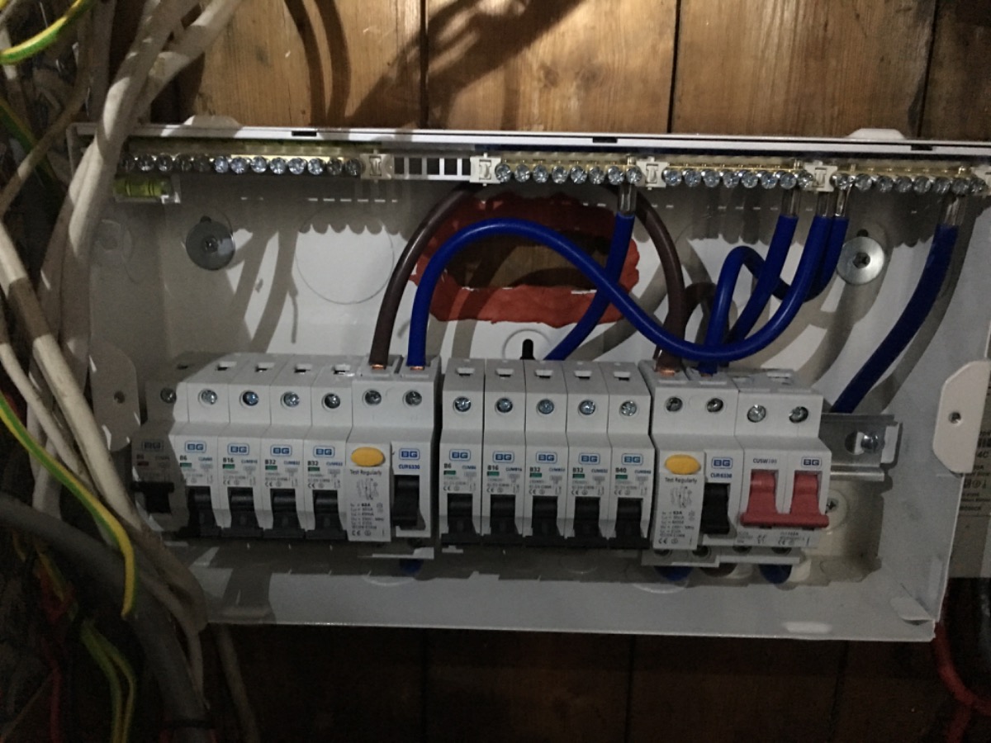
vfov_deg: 48.2
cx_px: 496
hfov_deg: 61.7
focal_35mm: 29
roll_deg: +0.0
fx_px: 830
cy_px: 372
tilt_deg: -16.2
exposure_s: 1/4
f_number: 2.2
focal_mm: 4.15
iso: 200
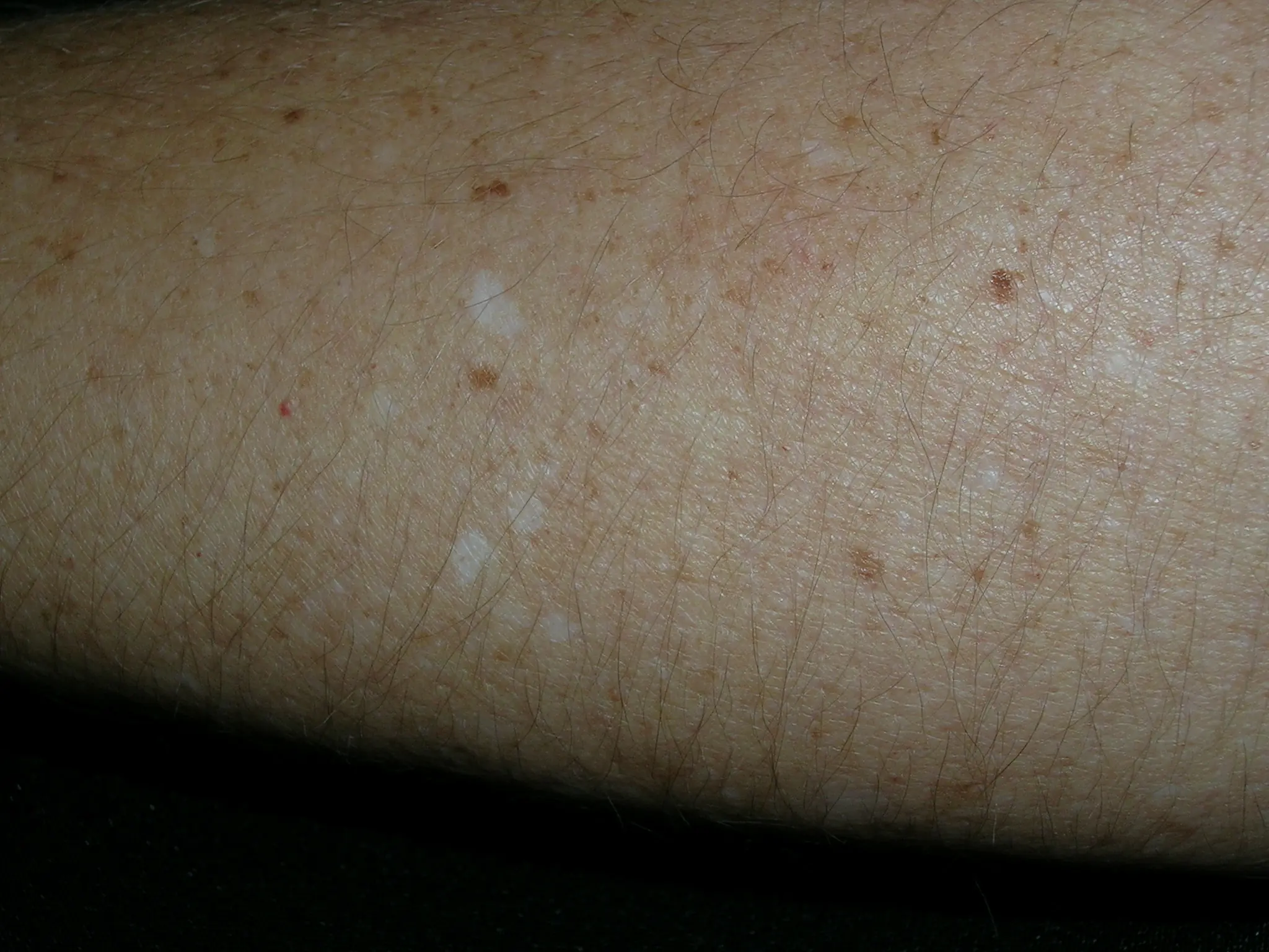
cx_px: 634
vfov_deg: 27.5
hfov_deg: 36.2
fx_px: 1943
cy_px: 476
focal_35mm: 53
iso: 50
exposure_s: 1/60.1
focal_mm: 8
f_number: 5.5
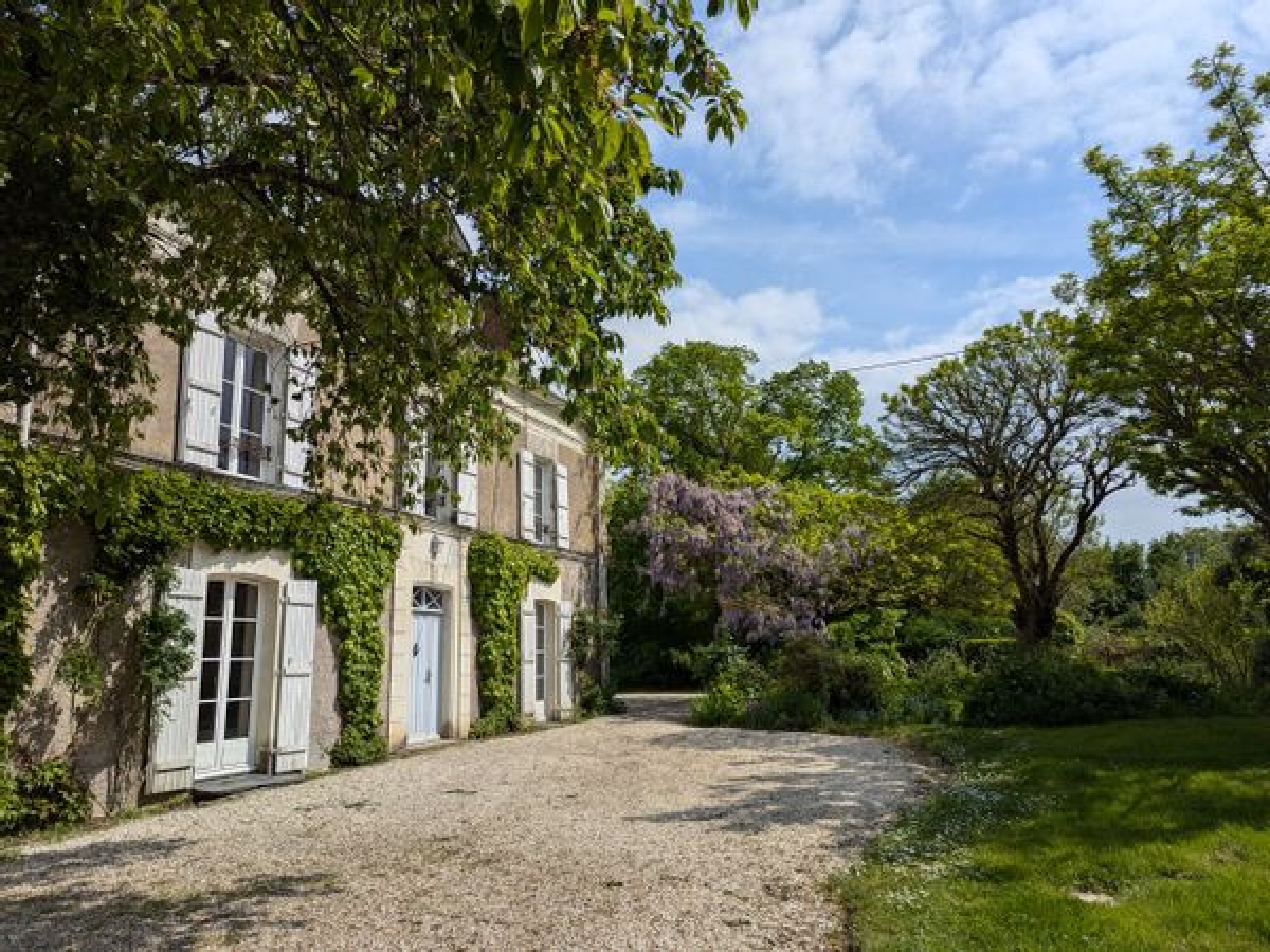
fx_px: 881
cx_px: 635
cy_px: 476
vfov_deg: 56.8
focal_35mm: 24
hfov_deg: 71.6
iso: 45
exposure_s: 1/3534
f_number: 1.85
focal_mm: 6.81
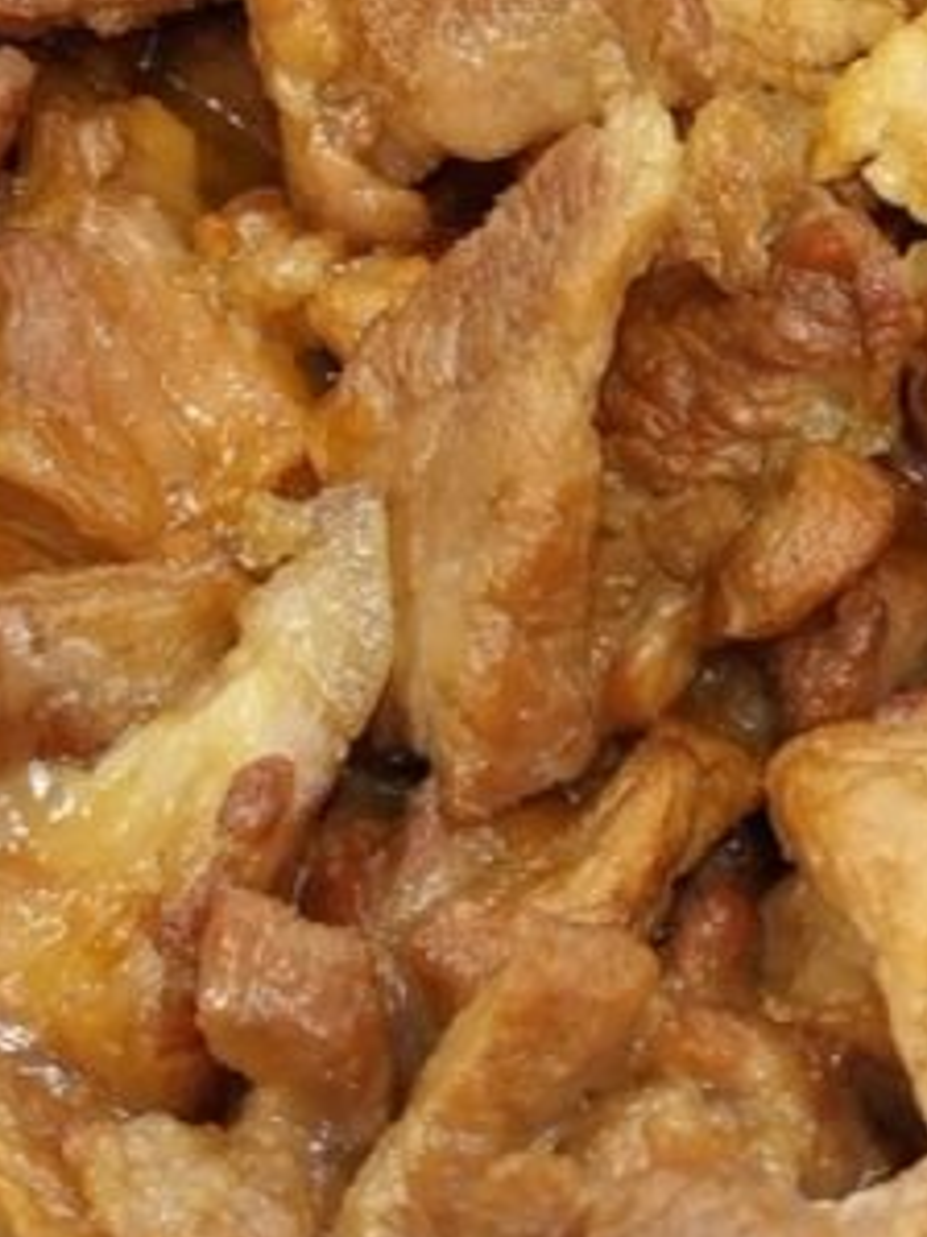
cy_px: 128
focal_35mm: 89
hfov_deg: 16.5
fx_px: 3180
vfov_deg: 21.5
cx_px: 691
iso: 160
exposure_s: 1/50
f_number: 1.8
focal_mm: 4
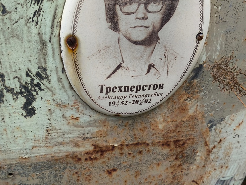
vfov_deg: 27.5
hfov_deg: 36.2
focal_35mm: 53
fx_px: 377
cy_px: 88
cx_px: 128
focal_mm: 4.71
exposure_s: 1/156
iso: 50
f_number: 1.7
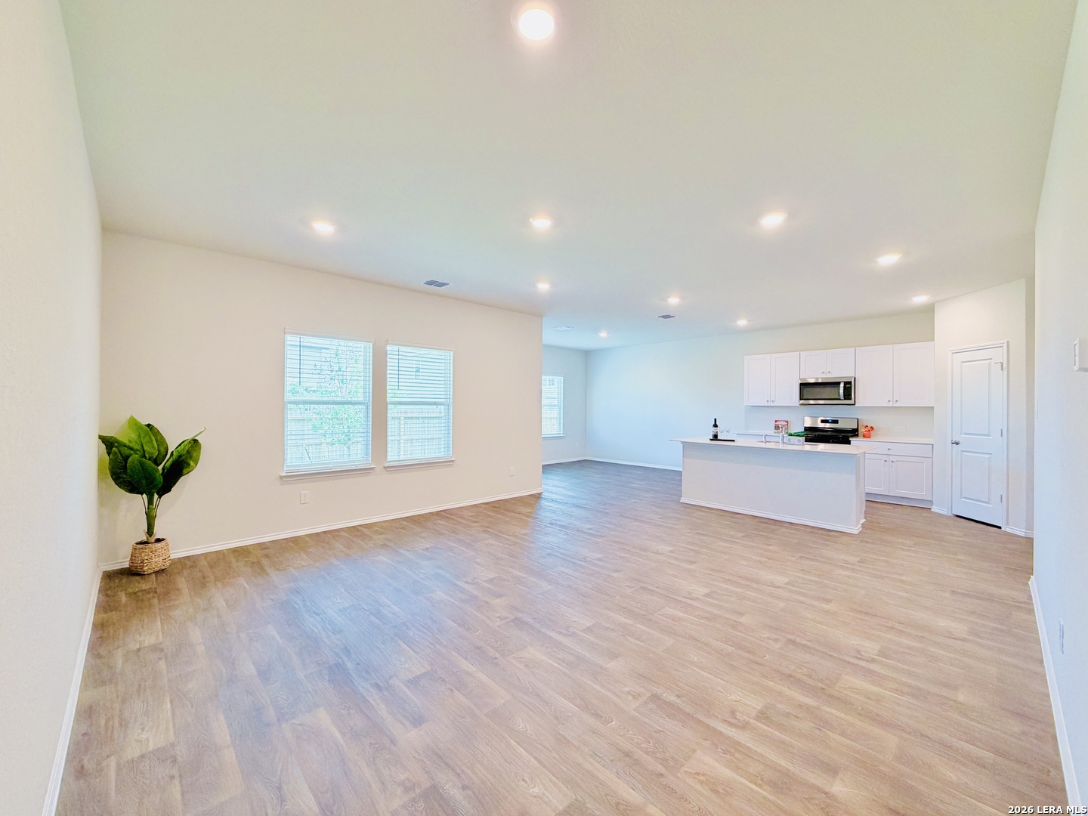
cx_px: 544
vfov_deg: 85.7
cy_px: 408
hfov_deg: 102.1
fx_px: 440
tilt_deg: +0.0
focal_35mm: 14
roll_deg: -0.2
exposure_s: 1/60
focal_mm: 2.22
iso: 200
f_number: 2.2
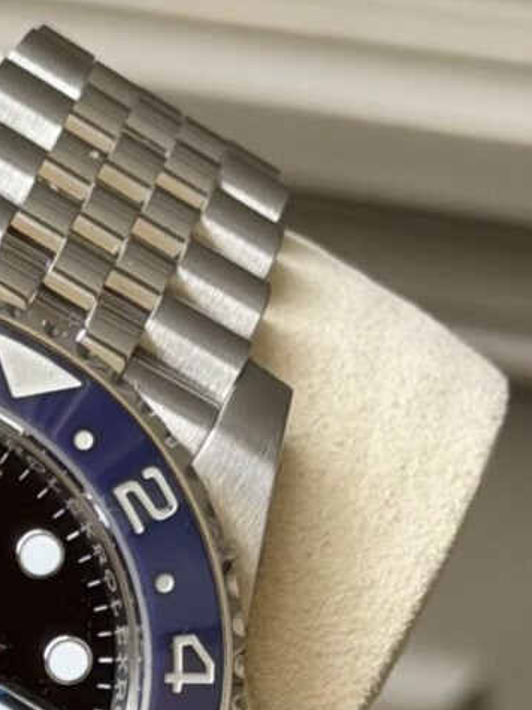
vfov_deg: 10.1
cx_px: -158
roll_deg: +10.3
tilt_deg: -35.2
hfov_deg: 7.6
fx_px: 3977
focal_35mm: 194
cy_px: 774
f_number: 1.78
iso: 64
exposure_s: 1/327
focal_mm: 6.76
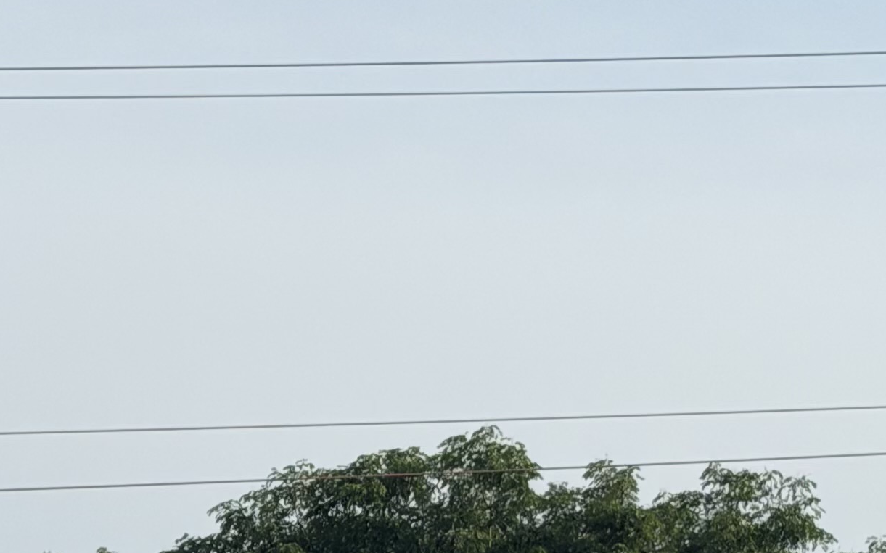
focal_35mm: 168
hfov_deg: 12.5
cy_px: 632
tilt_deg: +3.6
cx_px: 316
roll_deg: -2.0
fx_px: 4056
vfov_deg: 7.7
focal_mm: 6.76
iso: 64
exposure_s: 1/5208
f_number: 1.78
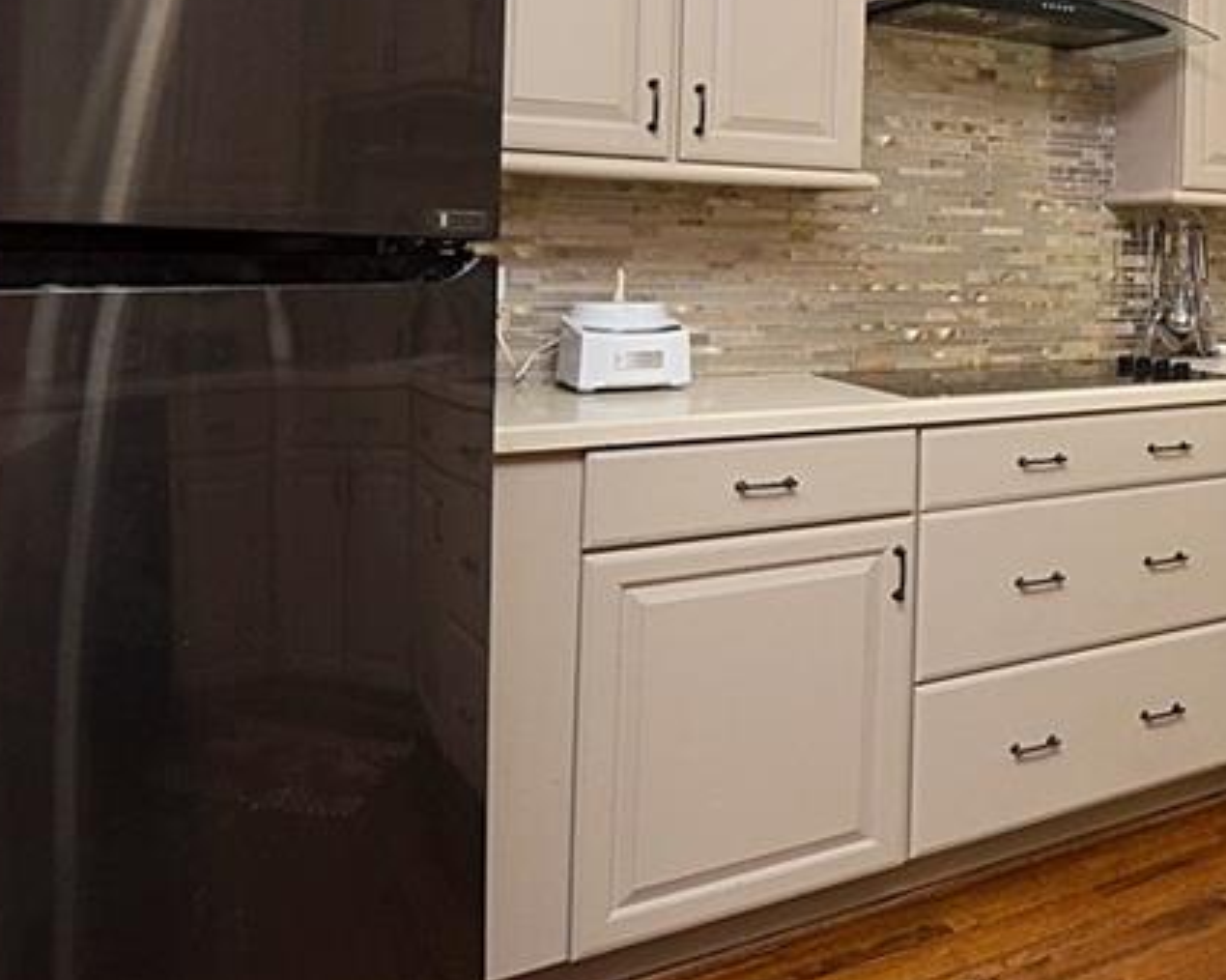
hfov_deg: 44.2
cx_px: 1255
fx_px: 1233
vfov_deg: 41.4
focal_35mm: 34
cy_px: 193
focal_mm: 10
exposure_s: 1/60
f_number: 5.6
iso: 400
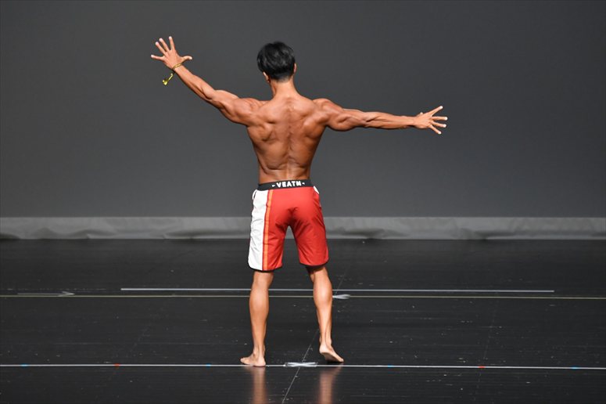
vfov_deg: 4.6
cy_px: 202
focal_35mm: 300
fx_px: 5048
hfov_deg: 6.9
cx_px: 303
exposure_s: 1/400
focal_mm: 200
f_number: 5.6
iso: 2500
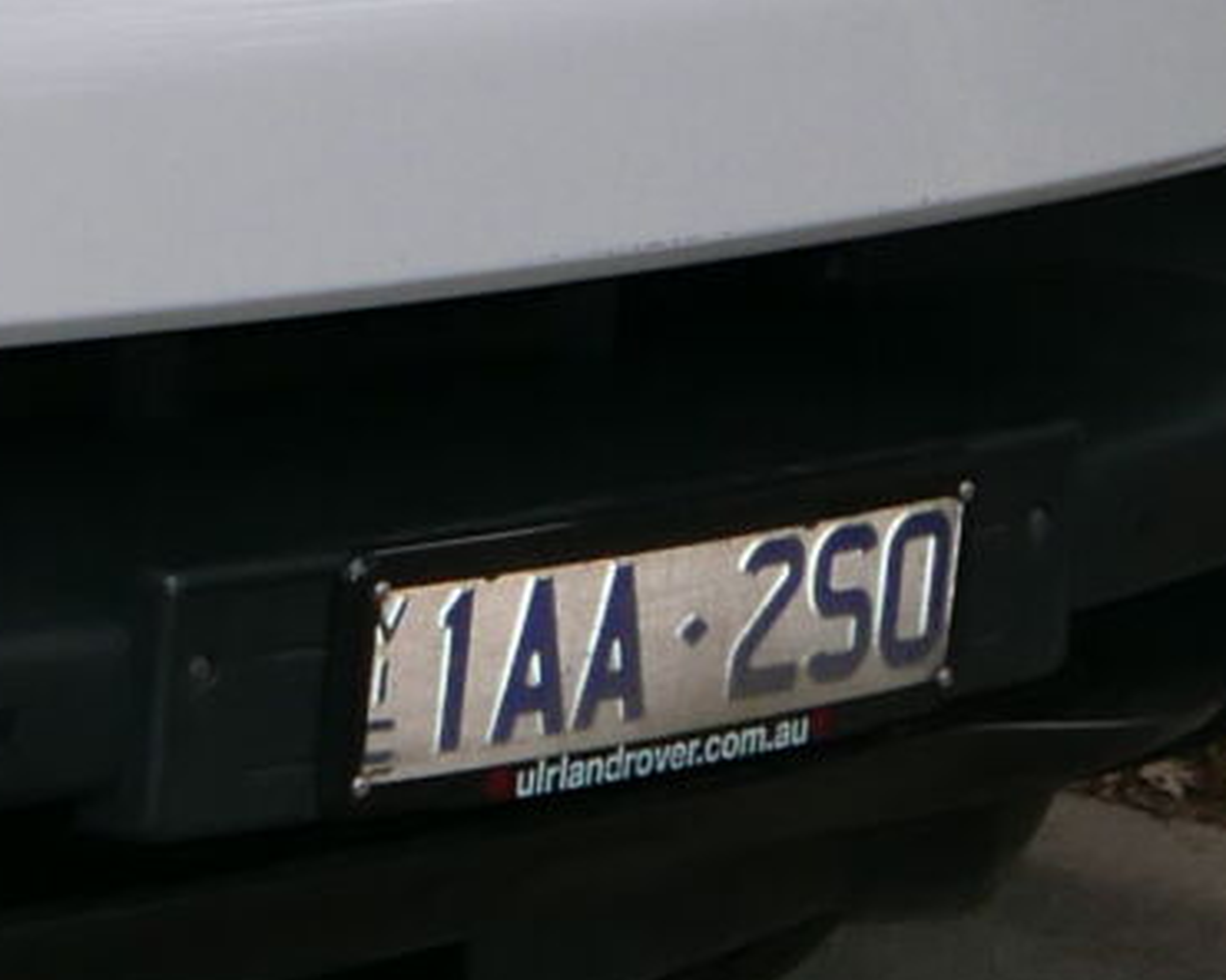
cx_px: -2276
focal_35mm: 351
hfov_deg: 5.2
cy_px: -617
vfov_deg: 4.4
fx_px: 12736
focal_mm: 24.5
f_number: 5.6
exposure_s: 1/250
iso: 200
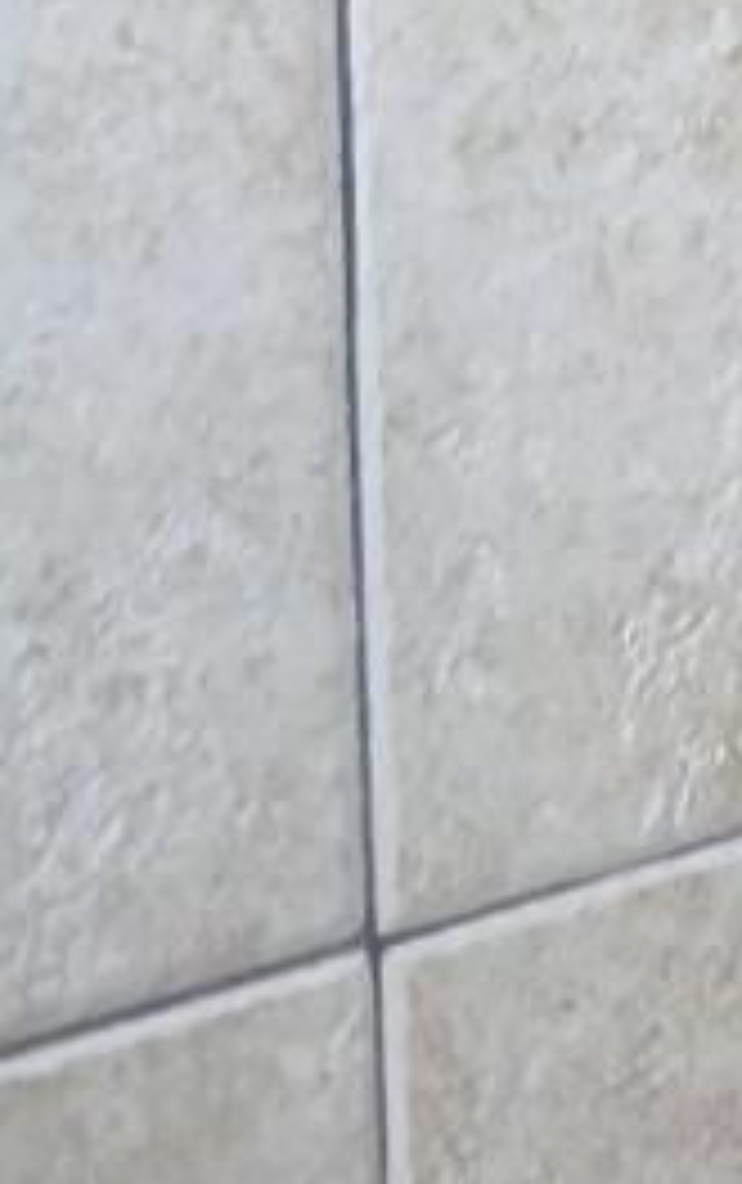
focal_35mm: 232
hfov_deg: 5.3
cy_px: -1504
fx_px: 7486
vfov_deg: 8.4
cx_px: 2365
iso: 800
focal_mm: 20
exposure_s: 1/60
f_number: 4
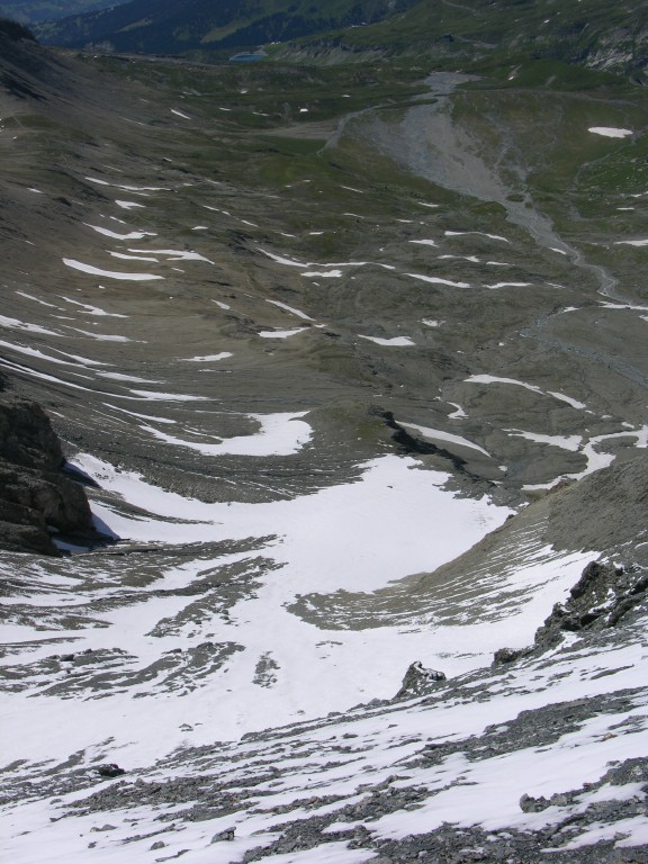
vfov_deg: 38.2
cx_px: 324
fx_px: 1248
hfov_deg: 29.1
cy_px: 432
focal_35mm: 50
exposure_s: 1/310
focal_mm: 12.7
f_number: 7.6
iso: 50
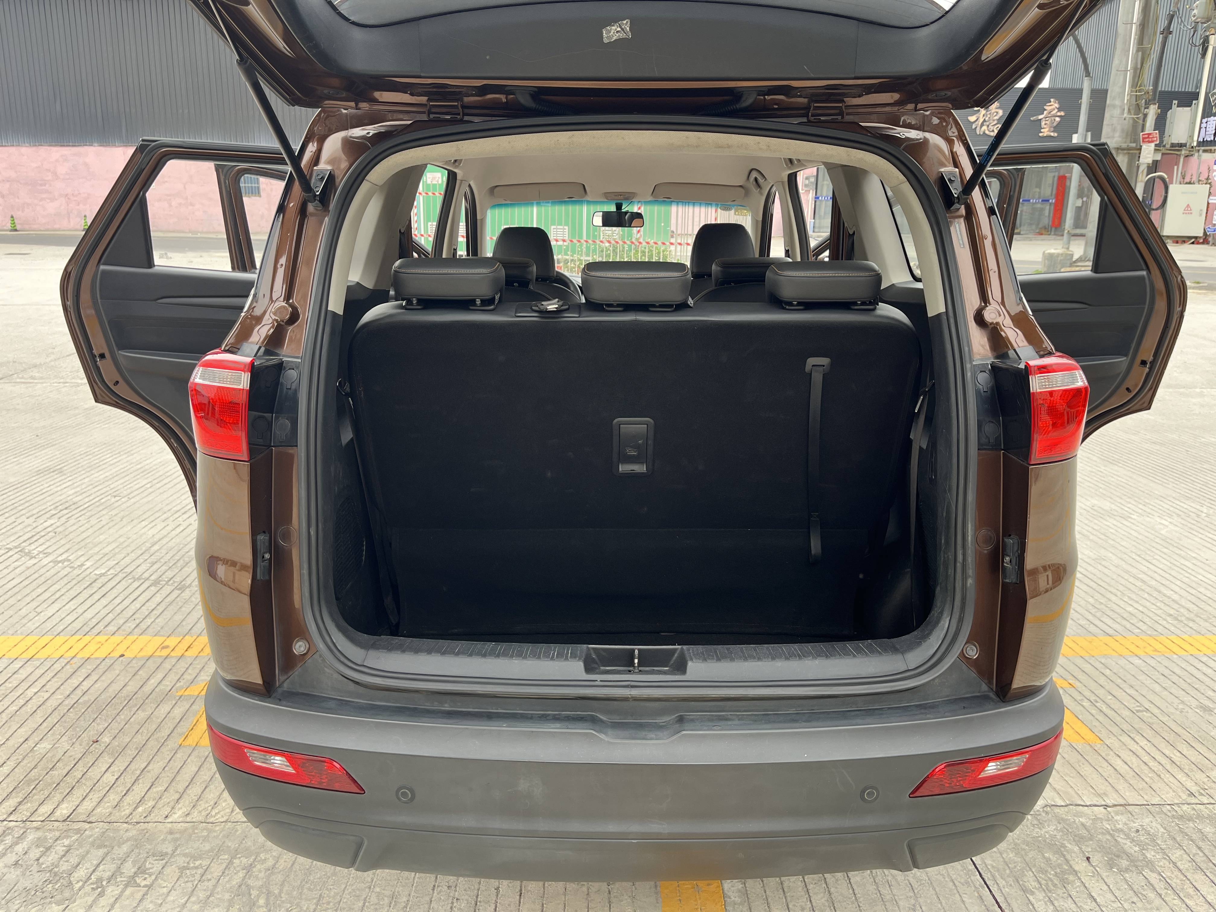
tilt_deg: -15.9
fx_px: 913
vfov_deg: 53.1
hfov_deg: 67.3
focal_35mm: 26
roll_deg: -0.8
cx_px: 608
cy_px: 456
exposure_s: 1/188
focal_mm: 5.1
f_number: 1.6
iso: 40
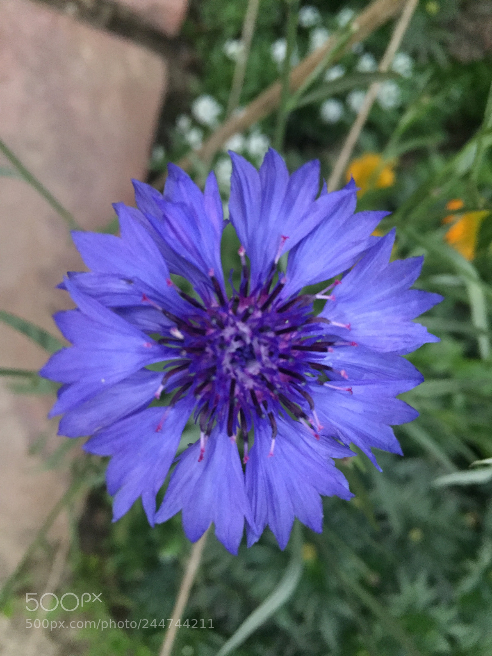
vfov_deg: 61.7
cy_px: 328
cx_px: 246
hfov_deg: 48.2
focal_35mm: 29
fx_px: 550
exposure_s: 1/17
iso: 250
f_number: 2.2
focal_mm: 4.15
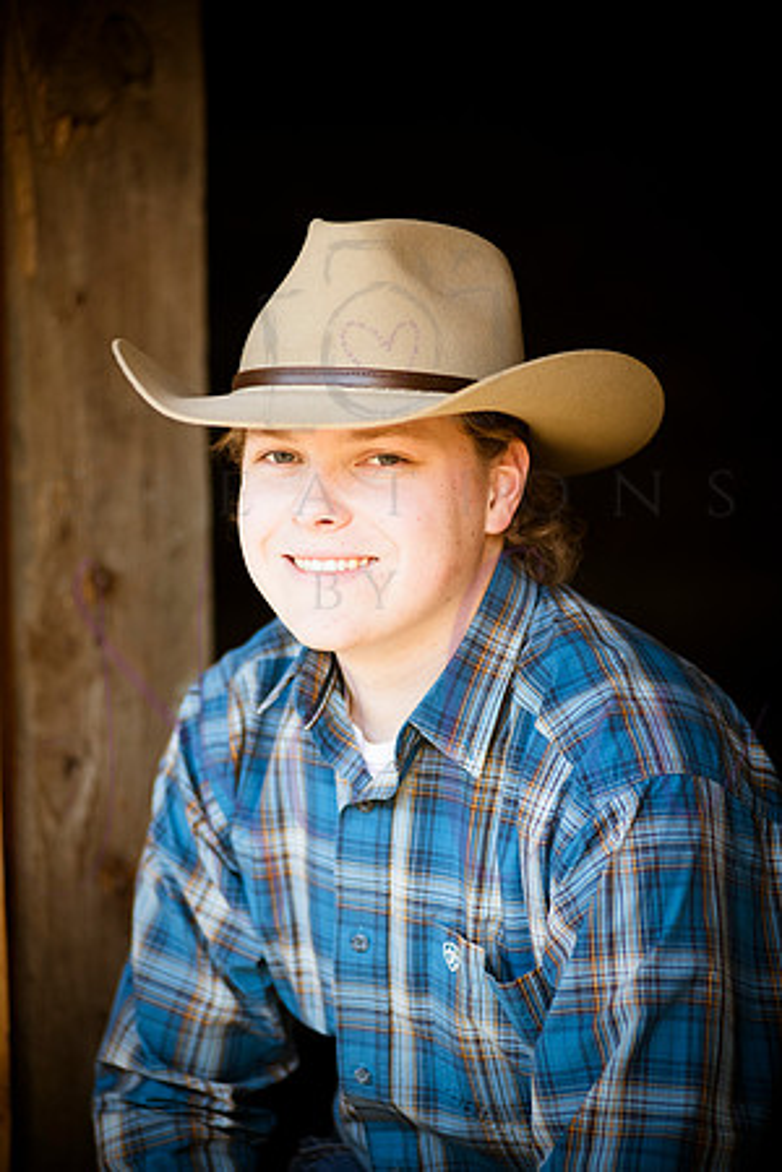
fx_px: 4398
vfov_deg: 15.2
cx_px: 391
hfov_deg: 10.2
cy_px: 586
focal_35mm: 135
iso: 800
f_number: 2.8
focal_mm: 135
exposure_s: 1/250
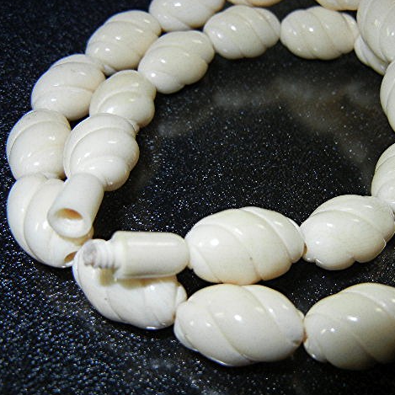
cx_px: 266
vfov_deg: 40.9
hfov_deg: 40.4
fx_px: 529
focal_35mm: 41
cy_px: 198
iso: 160
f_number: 7.2
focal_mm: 6.2
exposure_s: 1/51.5
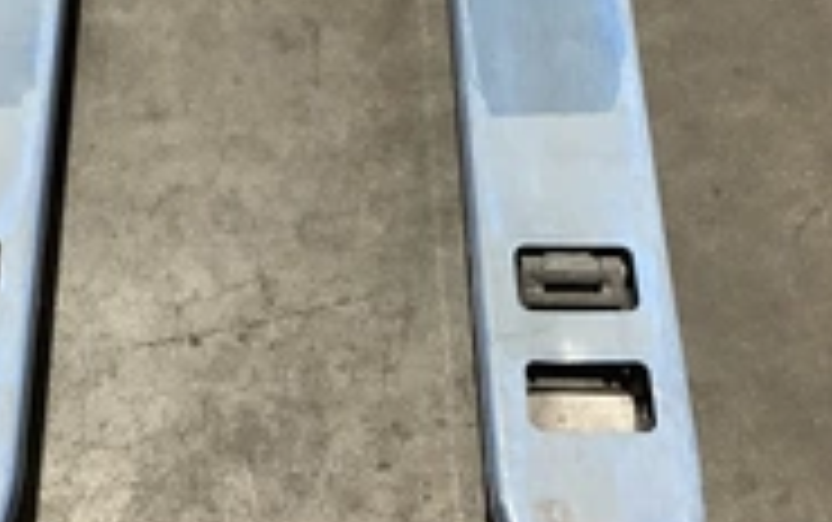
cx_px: 238
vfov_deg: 18.4
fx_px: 1611
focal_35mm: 71
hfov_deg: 28.6
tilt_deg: -57.1
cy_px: 184
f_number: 2.4
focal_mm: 3.3
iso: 250
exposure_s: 1/60
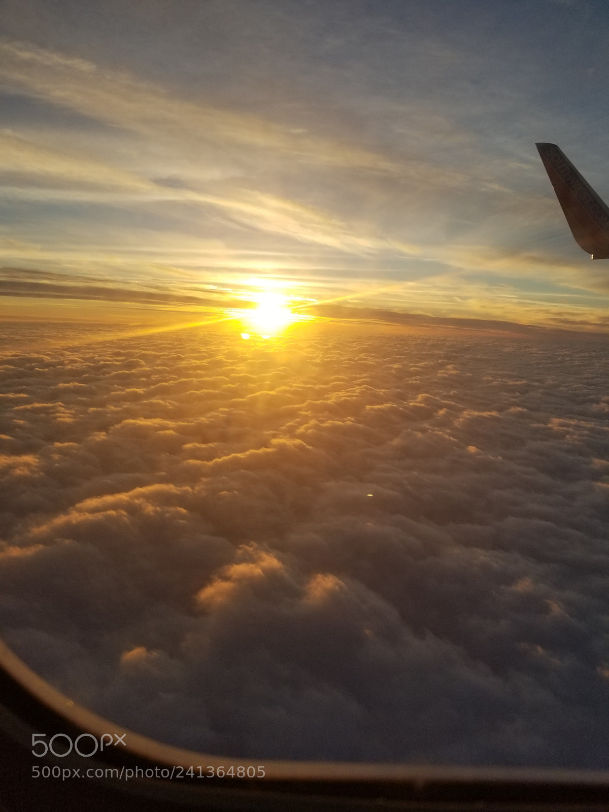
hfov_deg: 53.1
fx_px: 610
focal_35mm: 26
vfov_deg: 67.3
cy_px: 406
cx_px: 304
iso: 50
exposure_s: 1/1252
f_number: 1.7
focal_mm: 4.25
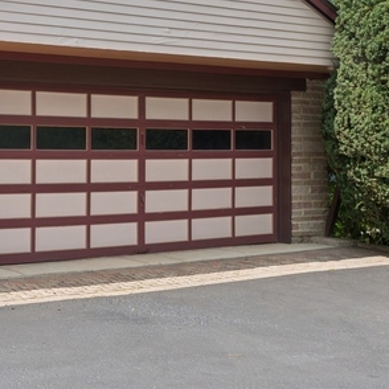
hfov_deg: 27.1
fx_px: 801
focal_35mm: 63
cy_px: 158
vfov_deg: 27.2
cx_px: 120
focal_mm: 34
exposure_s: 1/250
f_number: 8
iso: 200
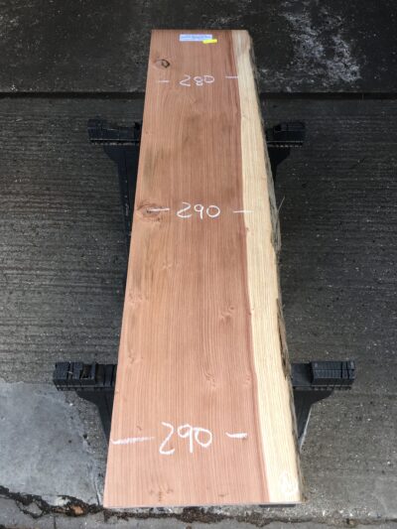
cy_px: 264
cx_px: 198
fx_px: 443
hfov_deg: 48.2
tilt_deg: -59.6
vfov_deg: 61.6
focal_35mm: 29
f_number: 2.2
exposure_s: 1/100
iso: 40
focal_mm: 4.15
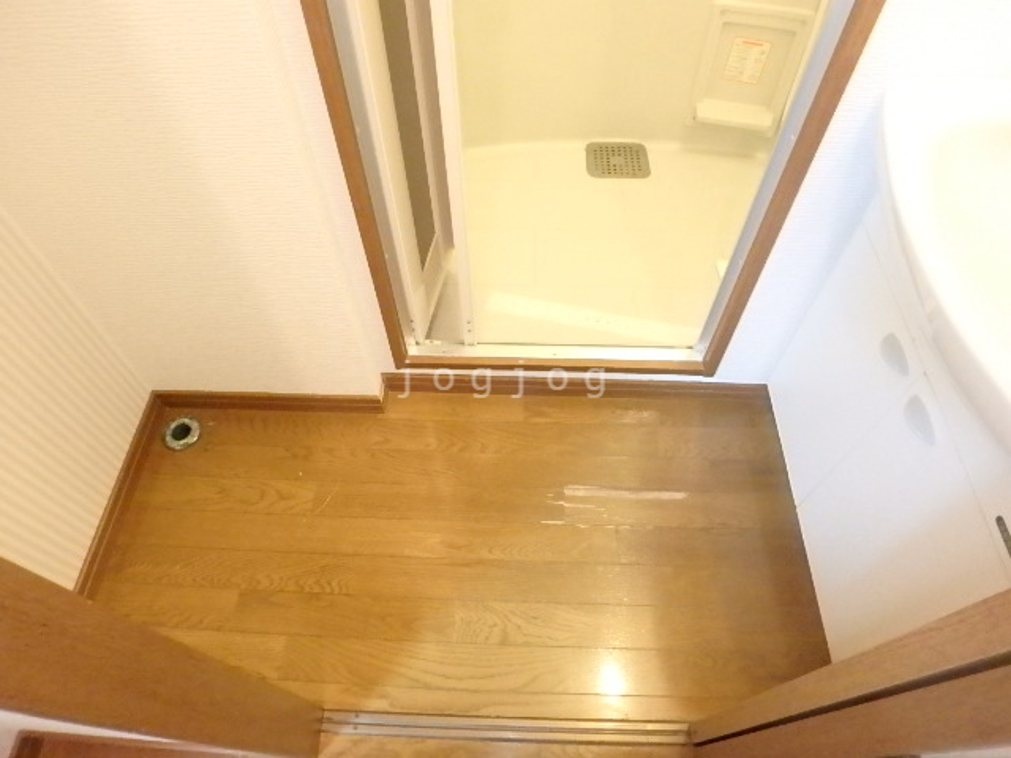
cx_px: 506
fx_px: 613
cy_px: 379
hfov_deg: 79.0
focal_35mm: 21
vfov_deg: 63.4
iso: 1600
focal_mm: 3.7
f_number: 3.5
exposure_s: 1/25
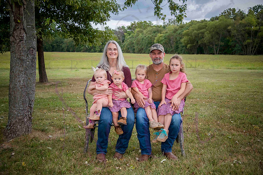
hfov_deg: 50.7
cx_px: 132
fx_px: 278
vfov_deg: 35.1
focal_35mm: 38
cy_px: 88
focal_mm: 38
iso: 400
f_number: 4.2
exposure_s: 1/640
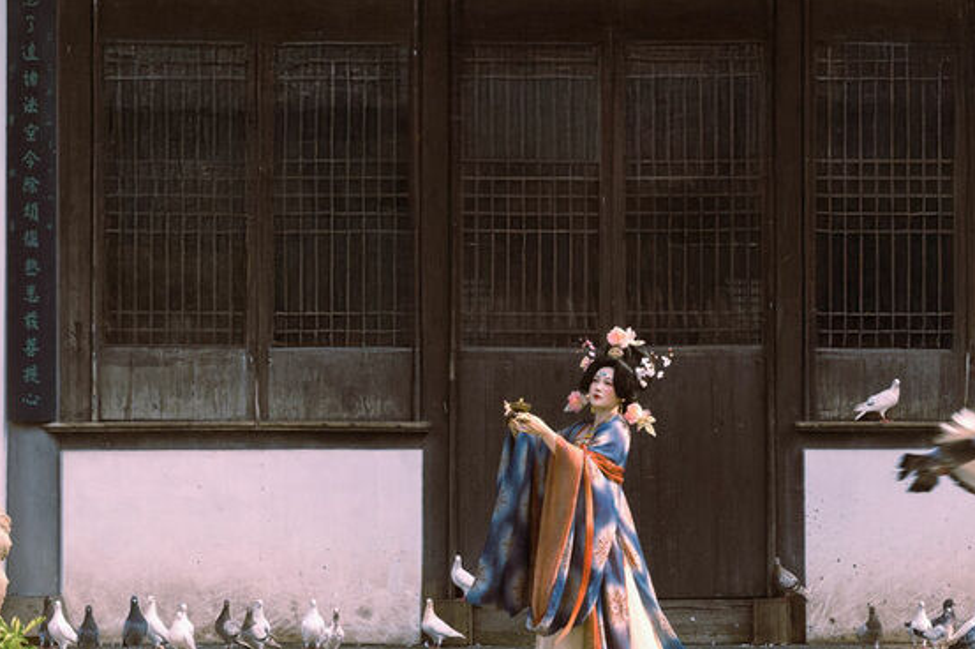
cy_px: 180
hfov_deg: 21.4
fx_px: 2571
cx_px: 607
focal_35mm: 95
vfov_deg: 14.3
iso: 500
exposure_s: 1/320
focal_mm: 50
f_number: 11
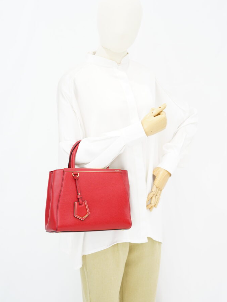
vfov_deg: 34.9
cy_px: 151
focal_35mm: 55
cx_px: 114
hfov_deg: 26.6
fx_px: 481
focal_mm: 50
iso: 640
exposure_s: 1/8
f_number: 5.6
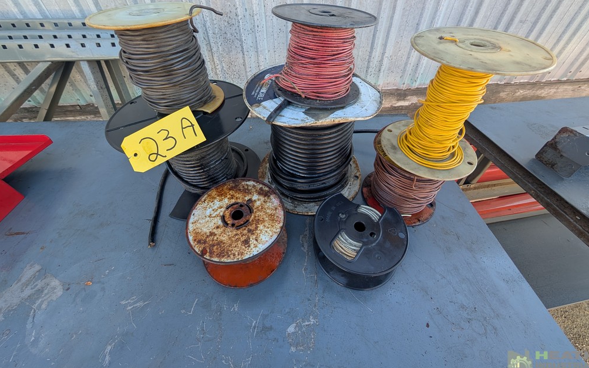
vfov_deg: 82.2
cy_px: 155
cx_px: 298
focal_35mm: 13
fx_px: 209
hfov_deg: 109.3
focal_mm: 2.02
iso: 51
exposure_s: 1/311
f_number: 1.7
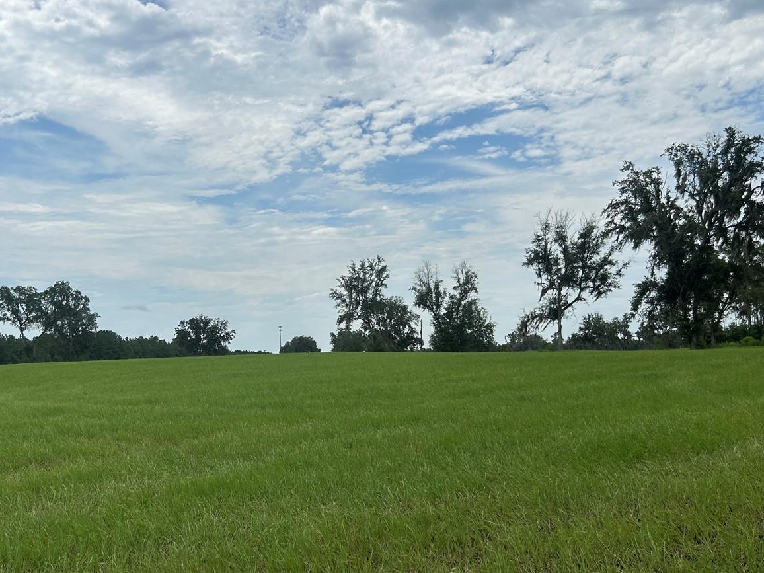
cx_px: 304
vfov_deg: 39.6
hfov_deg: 51.0
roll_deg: +2.1
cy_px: 318
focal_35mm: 36
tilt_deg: +3.3
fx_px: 795
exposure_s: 1/9434
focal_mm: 5.7
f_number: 1.5
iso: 50
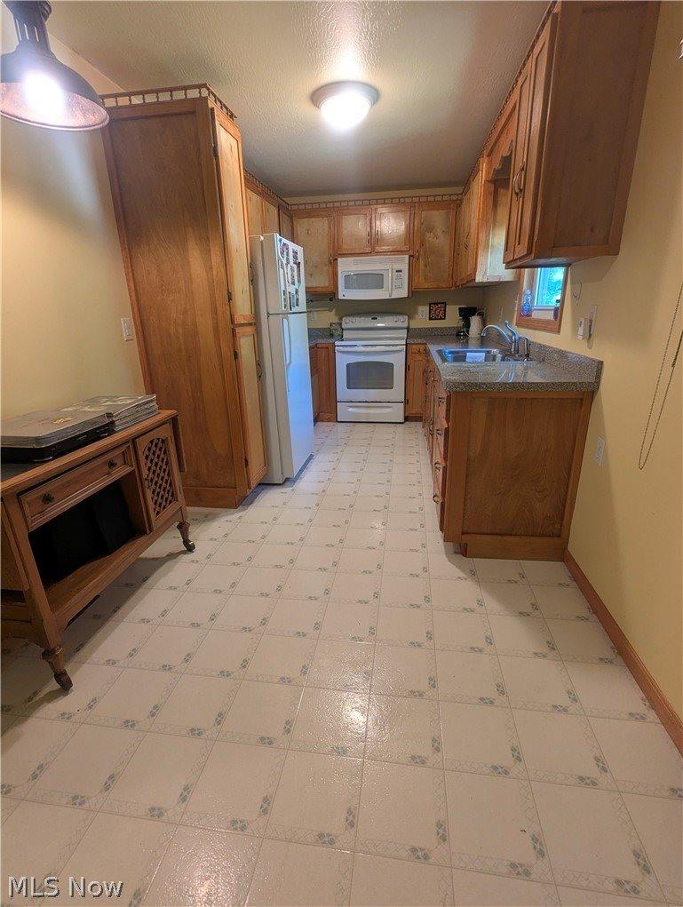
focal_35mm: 16
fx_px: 420
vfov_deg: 94.4
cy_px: 454
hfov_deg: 78.3
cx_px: 342
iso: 105
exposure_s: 1/24
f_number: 2.2
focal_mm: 2.35
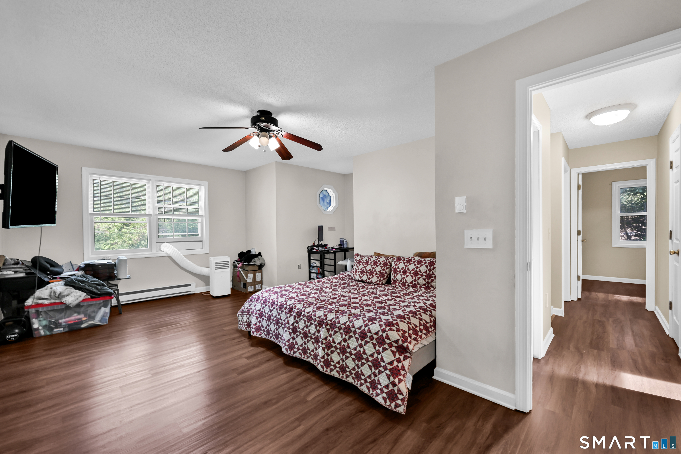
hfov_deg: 104.3
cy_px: 227
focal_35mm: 14
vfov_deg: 81.2
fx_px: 265
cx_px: 340
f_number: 8
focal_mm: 14
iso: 200
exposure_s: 1/5
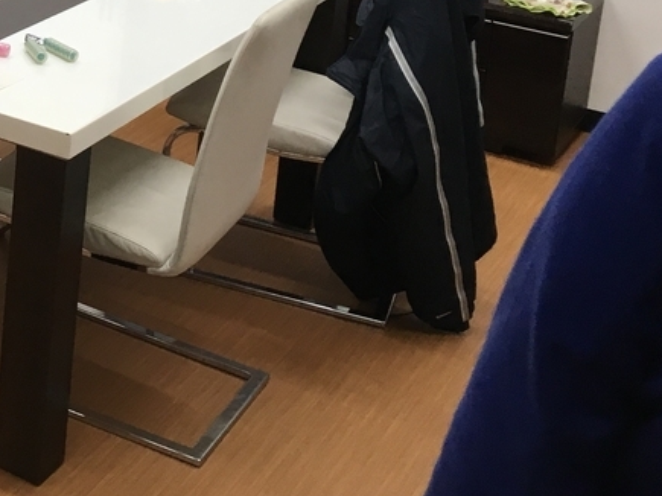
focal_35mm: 80
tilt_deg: -12.4
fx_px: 1530
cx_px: -173
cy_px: -145
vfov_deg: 17.3
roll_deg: -2.2
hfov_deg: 22.2
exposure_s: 1/30
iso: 32
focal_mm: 4.15
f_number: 2.2
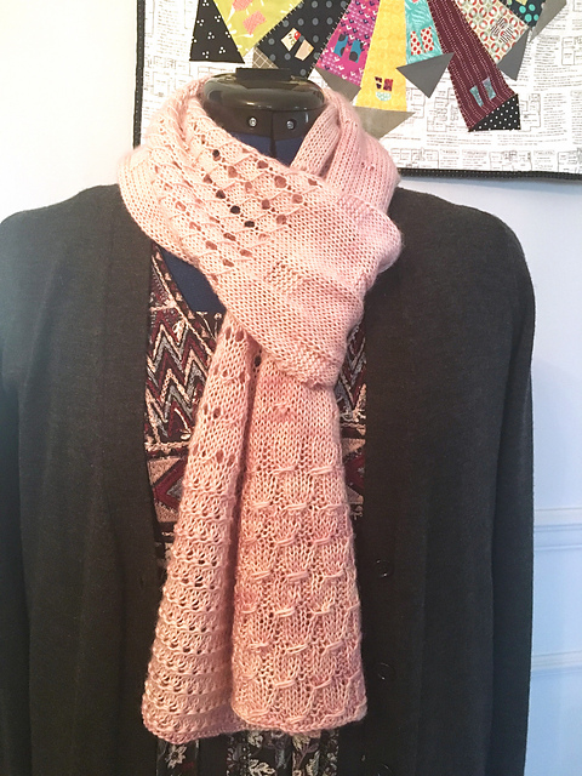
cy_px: 388
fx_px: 650
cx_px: 291
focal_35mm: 29
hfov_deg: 48.2
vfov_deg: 61.7
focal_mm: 4.15
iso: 250
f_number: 2.2
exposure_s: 1/15
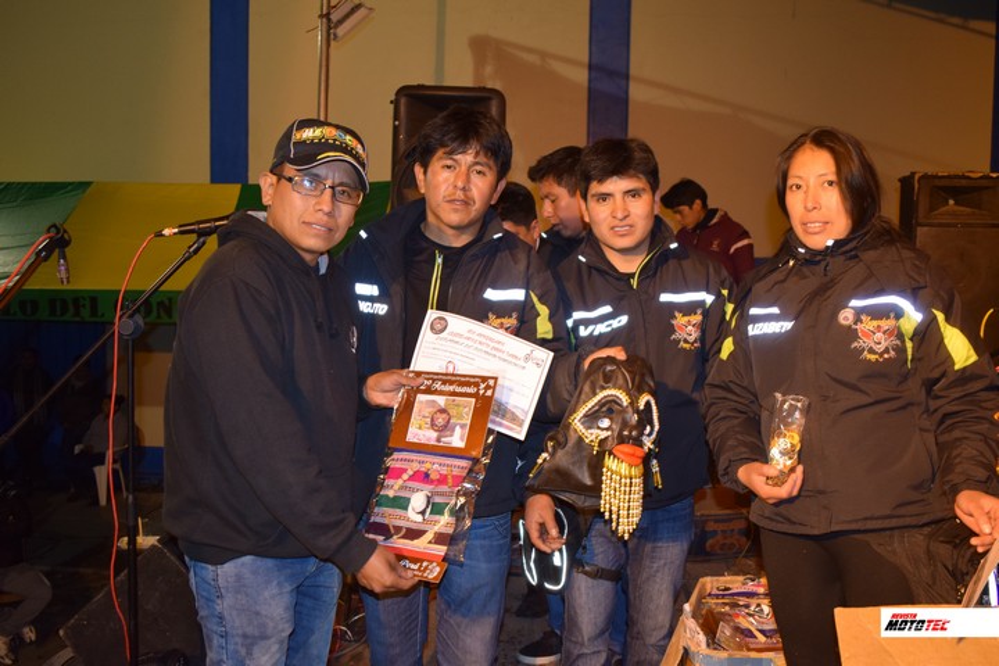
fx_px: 999
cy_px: 333
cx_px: 500
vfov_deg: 36.9
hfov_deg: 53.1
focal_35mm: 36
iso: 1000
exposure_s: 1/60
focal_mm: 24
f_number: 3.8
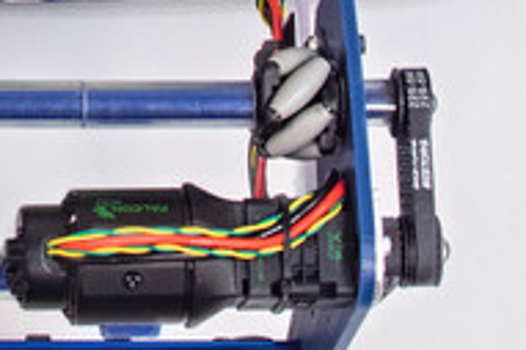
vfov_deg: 5.1
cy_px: -339
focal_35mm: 265
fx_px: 3862
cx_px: -229
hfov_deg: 7.7
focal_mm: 35
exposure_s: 1/25
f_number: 7.1
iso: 1000
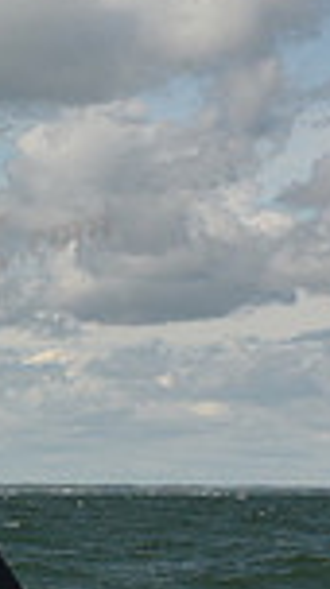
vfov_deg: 7.7
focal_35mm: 280
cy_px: 537
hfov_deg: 4.2
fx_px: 4375
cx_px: -633
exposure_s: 1/800
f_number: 13
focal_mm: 70
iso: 320
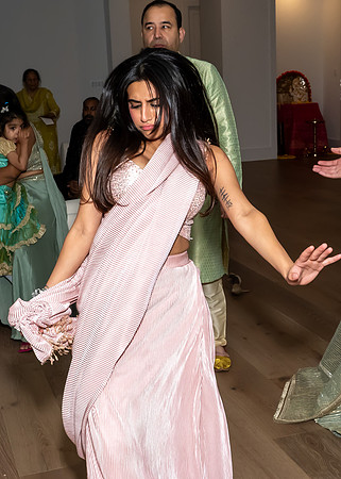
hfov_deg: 26.5
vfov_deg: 36.6
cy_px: 231
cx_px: 182
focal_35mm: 53
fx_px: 723
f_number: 7.1
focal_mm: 17
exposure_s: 1/250
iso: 1000
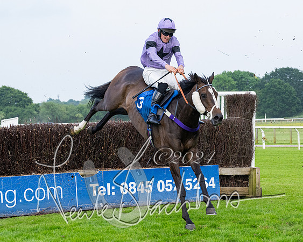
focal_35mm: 117
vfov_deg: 13.2
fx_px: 1046
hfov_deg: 16.4
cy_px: 125
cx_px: 216
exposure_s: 1/1600
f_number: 4
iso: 800
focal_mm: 70
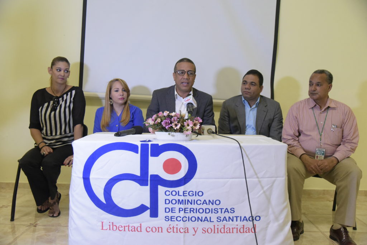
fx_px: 347
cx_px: 184
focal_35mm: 34
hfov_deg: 55.8
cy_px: 122
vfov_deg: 38.9
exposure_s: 1/400
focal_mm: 34
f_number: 4
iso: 8000
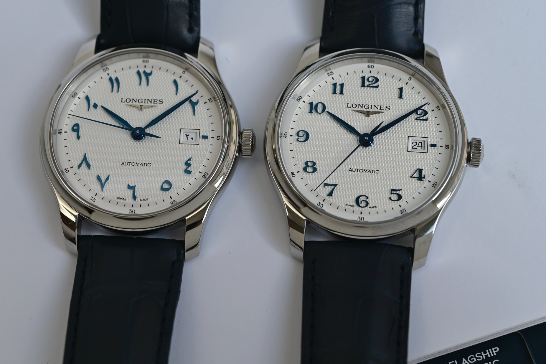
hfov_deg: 29.6
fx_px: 1031
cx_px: 253
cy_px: 161
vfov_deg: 20.0
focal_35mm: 68
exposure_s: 1/160
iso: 100
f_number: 8
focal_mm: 60
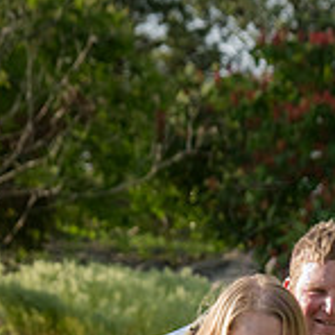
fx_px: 2398
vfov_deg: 7.9
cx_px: 287
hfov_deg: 8.0
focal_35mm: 219
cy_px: 482
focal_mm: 85
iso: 800
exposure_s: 1/800
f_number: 5.6
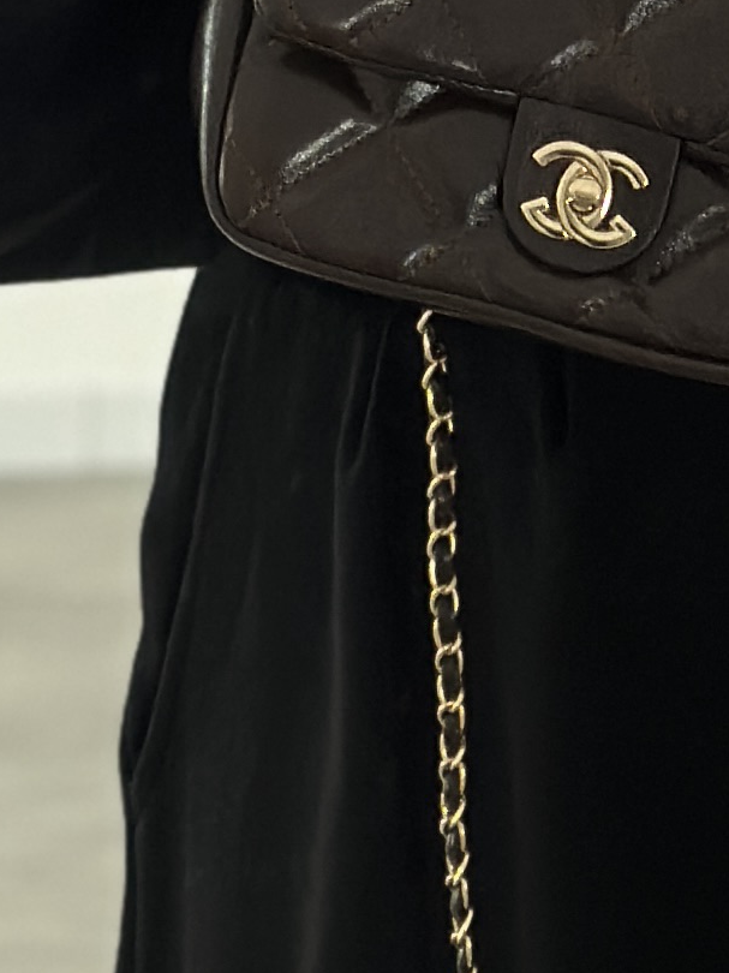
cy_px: -1011
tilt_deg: -9.7
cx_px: 742
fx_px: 6715
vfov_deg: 7.9
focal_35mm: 239
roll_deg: +1.2
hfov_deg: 6.2
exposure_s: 1/60
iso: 250
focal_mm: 6.86
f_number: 1.78
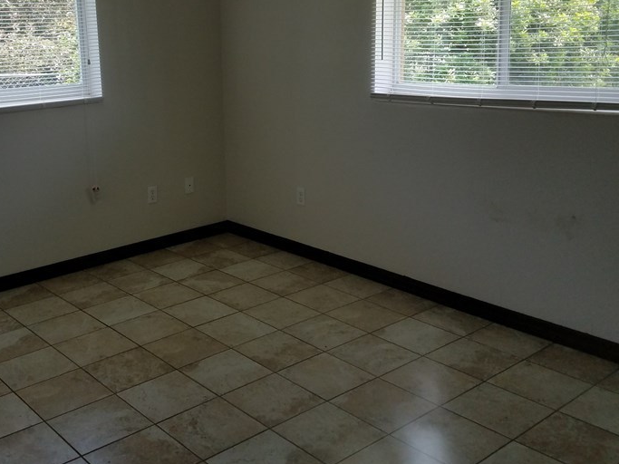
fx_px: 697
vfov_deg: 36.3
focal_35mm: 39
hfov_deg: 47.2
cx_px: 213
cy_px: 141
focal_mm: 4.2
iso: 40
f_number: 1.7
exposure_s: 1/158
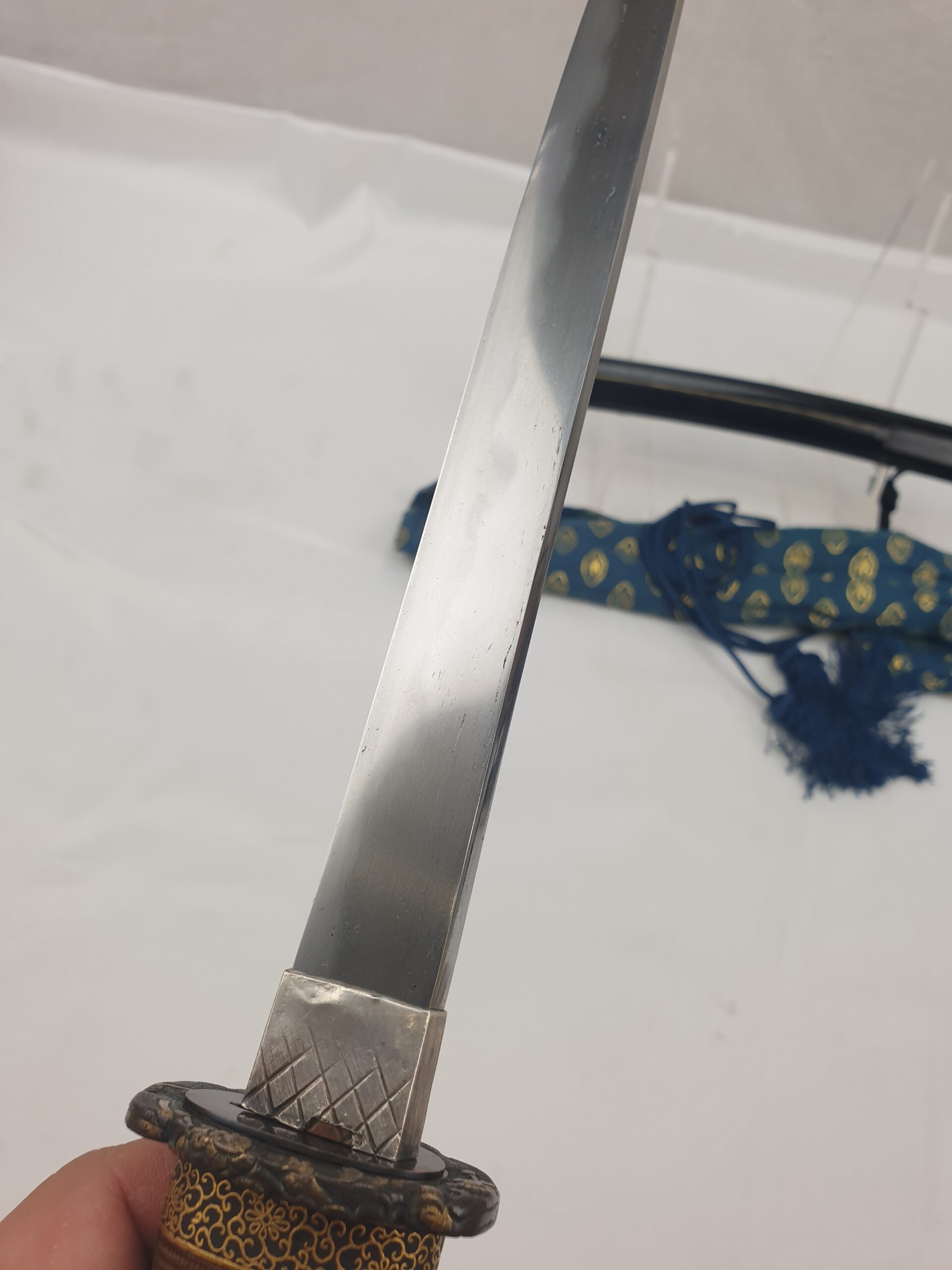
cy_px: 635
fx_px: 953
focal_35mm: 26
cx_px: 476
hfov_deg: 53.1
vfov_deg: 67.3
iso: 50
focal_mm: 4.3
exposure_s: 1/100
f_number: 2.4
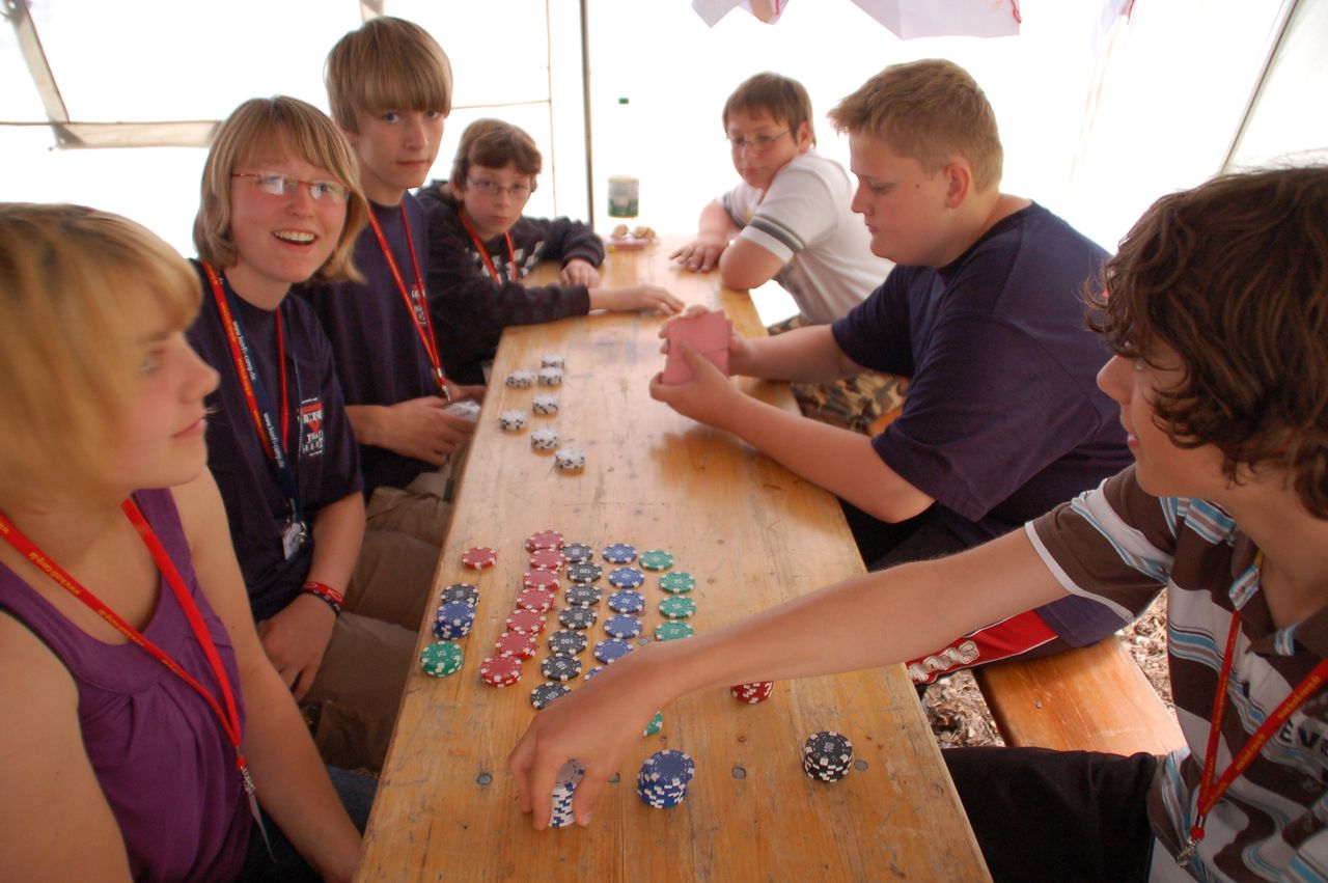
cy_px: 442
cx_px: 664
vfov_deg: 47.8
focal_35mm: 27
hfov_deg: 67.4
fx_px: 995
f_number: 3.5
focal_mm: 18
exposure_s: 1/50
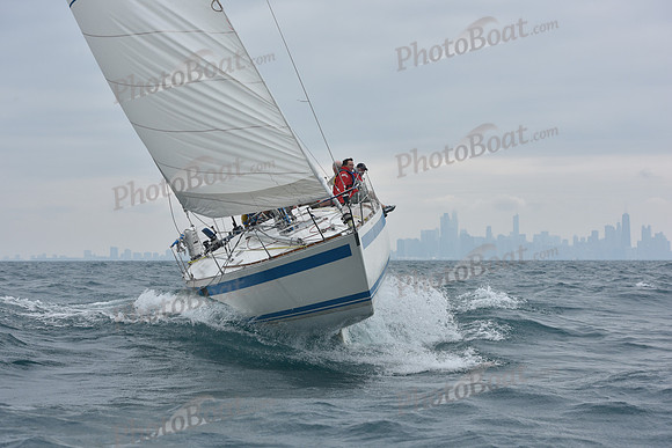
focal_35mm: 92
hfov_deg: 22.1
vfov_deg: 14.9
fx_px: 1718
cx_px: 336
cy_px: 224
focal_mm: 92
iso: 250
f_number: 8
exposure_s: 1/800
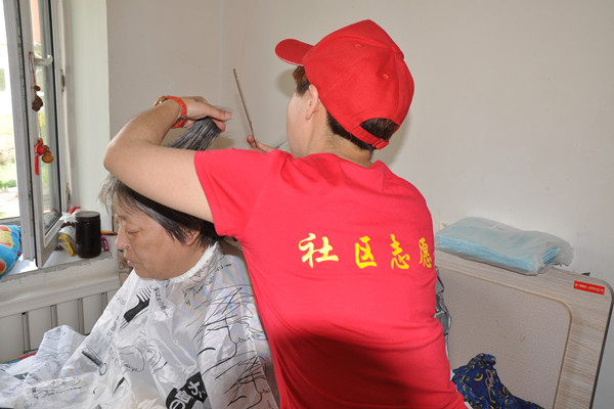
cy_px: 204
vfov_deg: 41.7
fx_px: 537
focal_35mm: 32
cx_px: 307
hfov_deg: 59.5
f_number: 5.6
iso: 200
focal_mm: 21
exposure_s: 1/30
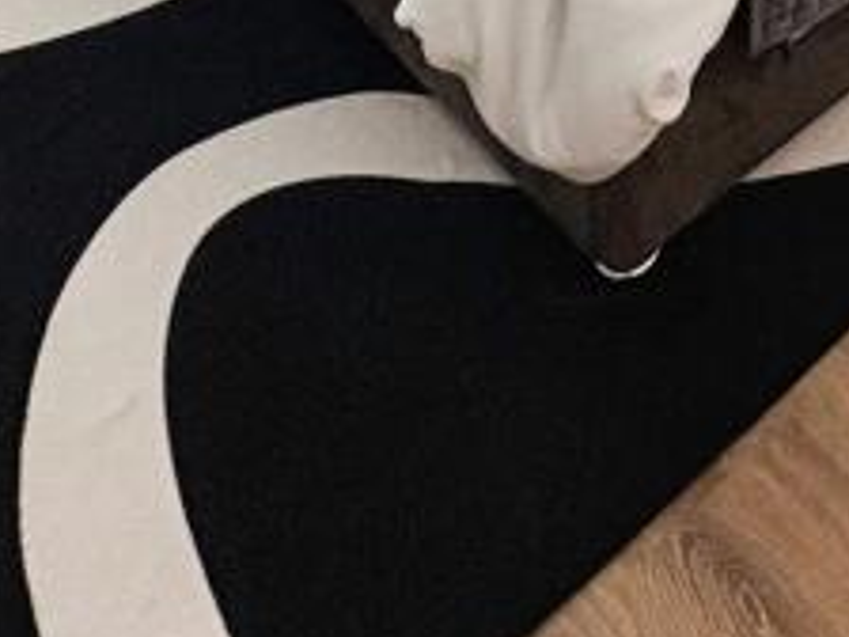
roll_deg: -1.1
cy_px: -736
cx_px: 1001
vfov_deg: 16.1
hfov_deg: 27.0
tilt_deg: -15.8
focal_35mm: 64
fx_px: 1570
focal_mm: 2.22
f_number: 2.2
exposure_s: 1/100
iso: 80
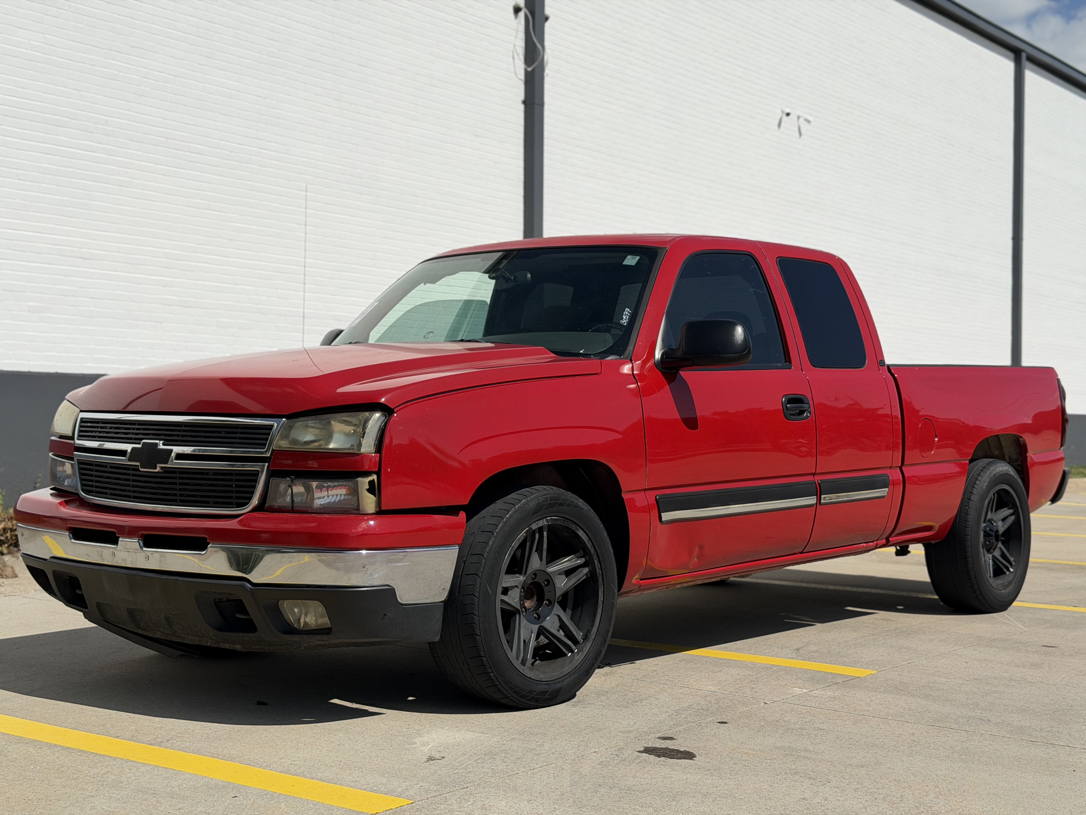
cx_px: 543
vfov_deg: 30.3
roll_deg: -0.1
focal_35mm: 48
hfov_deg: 39.7
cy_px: 408
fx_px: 1506
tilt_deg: +1.1
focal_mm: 6.76
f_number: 1.78
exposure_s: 1/13333
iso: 80
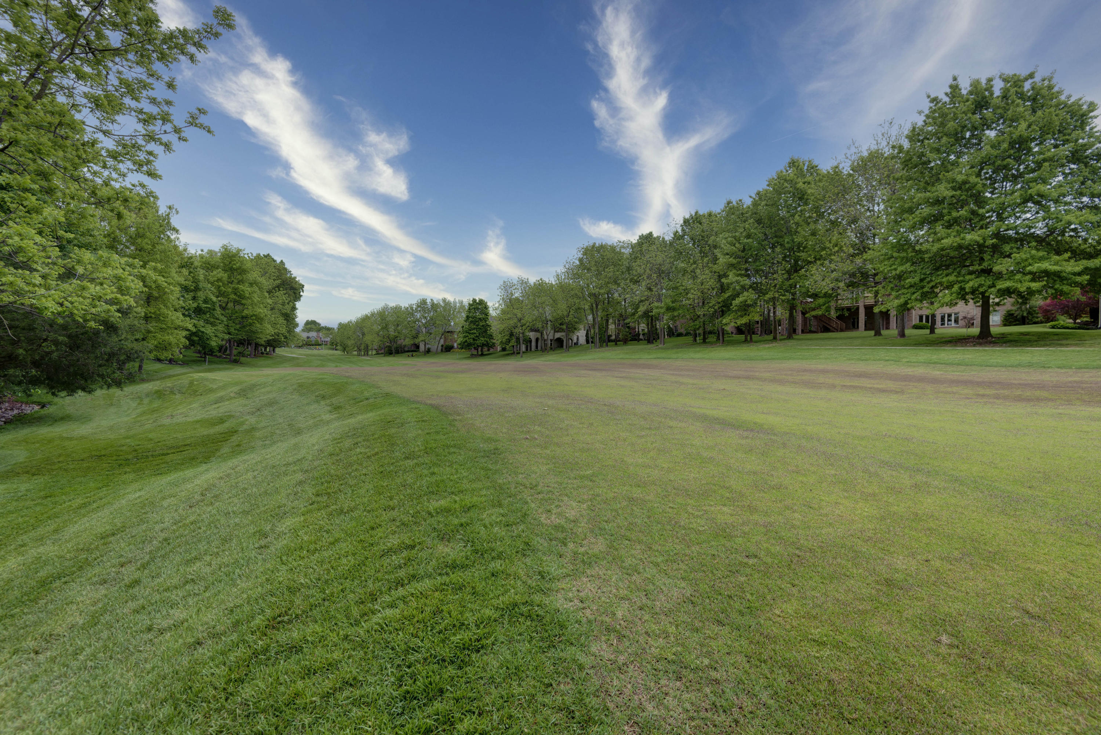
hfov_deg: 96.7
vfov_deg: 73.8
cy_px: 368
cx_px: 550
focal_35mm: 16
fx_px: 489
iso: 100
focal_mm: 16
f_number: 6.7
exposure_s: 1/60
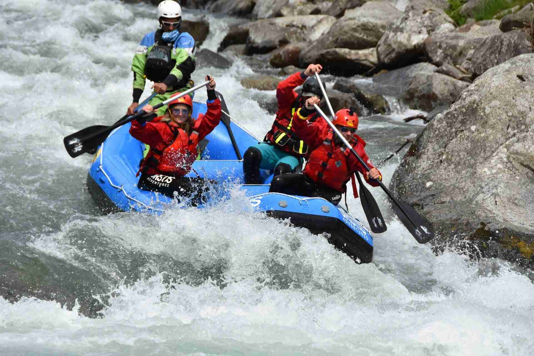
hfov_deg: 11.4
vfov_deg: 7.6
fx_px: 2670
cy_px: 178
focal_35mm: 180
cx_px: 267
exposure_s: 1/1600
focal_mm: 120
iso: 400
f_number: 6.3
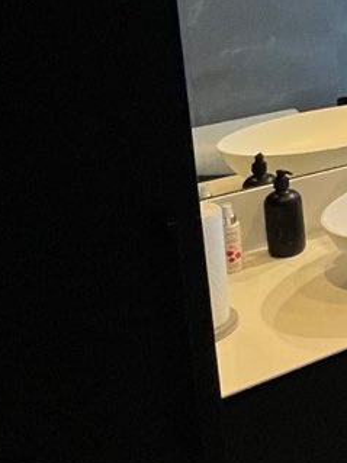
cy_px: 36
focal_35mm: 57
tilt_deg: -10.8
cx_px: 740
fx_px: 762
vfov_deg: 32.0
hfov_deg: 16.9
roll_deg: -0.6
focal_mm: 1.57
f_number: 1.8
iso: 200
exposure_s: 1/100
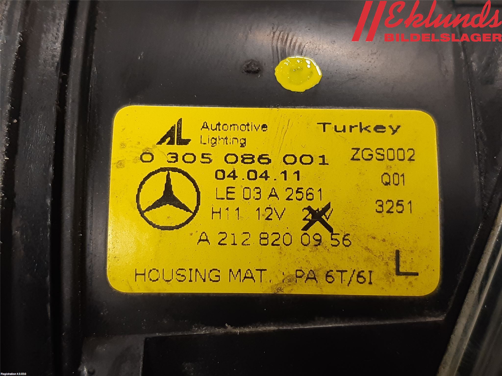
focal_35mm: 26
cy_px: 188
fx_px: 377
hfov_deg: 67.3
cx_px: 251
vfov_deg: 53.1
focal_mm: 3.93
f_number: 1.7
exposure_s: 1/50
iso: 80
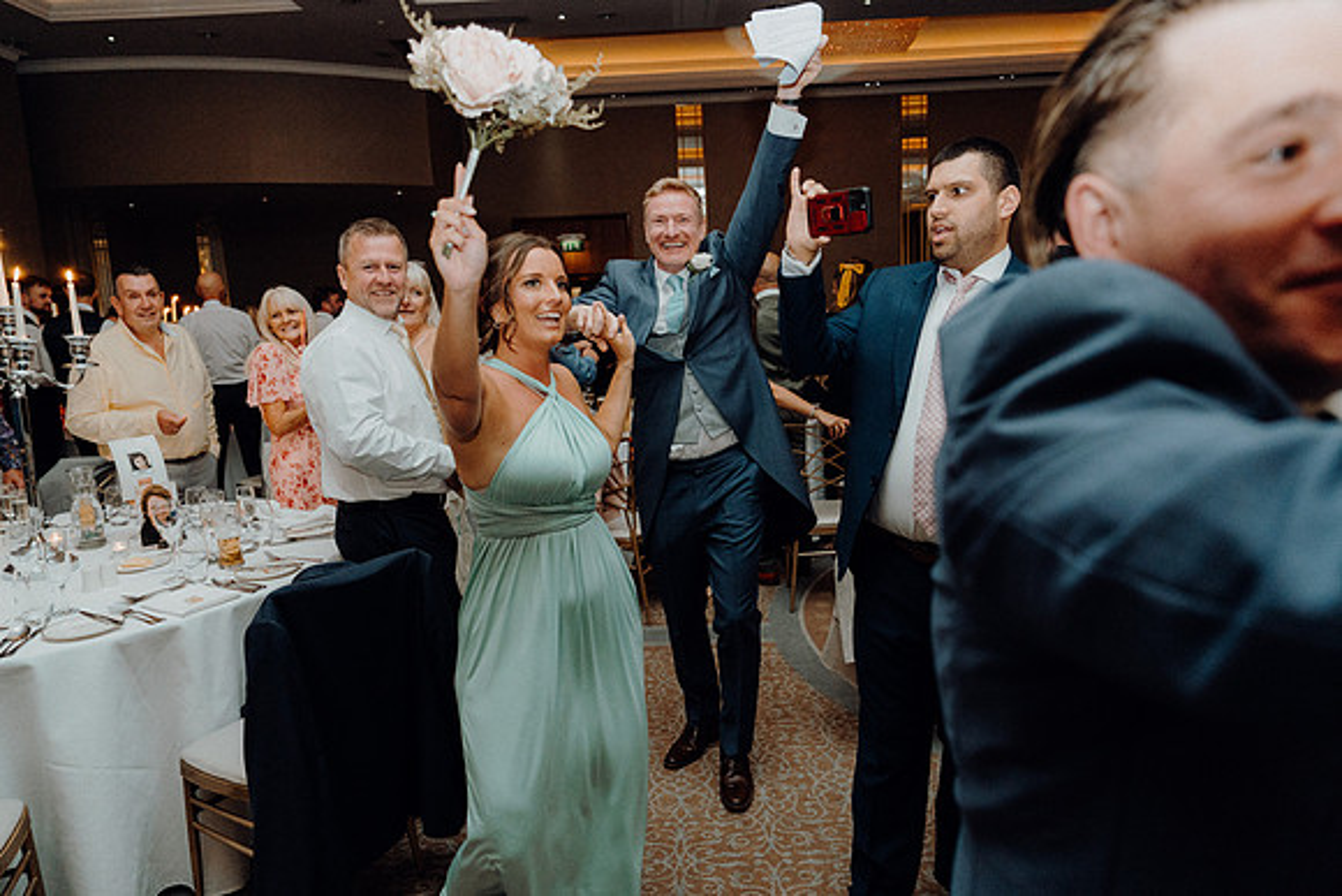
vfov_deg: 53.2
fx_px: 895
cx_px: 671
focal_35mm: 24
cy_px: 448
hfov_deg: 73.7
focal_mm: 24
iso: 2500
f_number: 3.5
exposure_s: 1/160
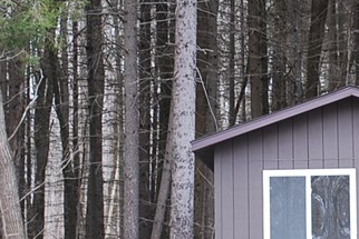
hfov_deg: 11.5
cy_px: 123
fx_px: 1763
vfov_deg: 7.8
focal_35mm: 177
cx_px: 346
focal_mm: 35
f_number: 5.3
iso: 250
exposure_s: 1/30
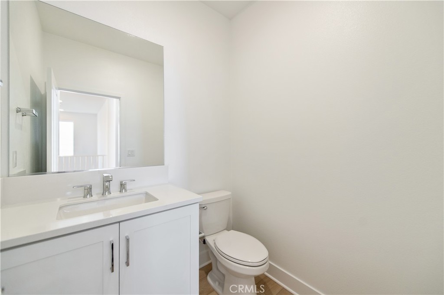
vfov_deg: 81.1
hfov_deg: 104.3
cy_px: 148
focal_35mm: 14
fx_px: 173
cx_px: 222
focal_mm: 14
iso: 400
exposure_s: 1/250
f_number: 3.2
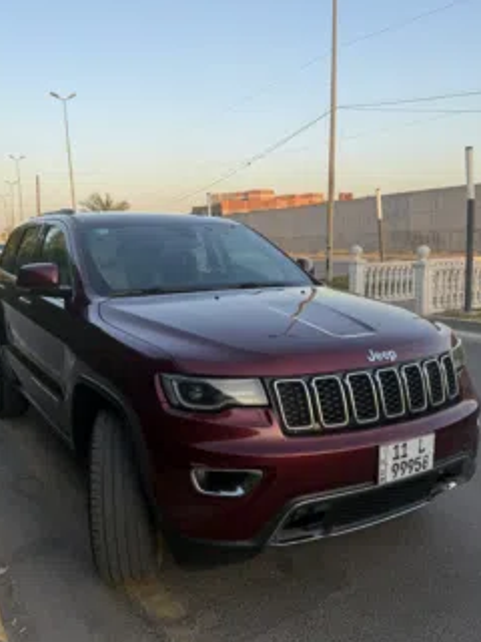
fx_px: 556
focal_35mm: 30
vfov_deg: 60.0
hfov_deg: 46.7
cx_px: 216
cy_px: 313
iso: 80
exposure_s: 1/796
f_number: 1.78
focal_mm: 6.76
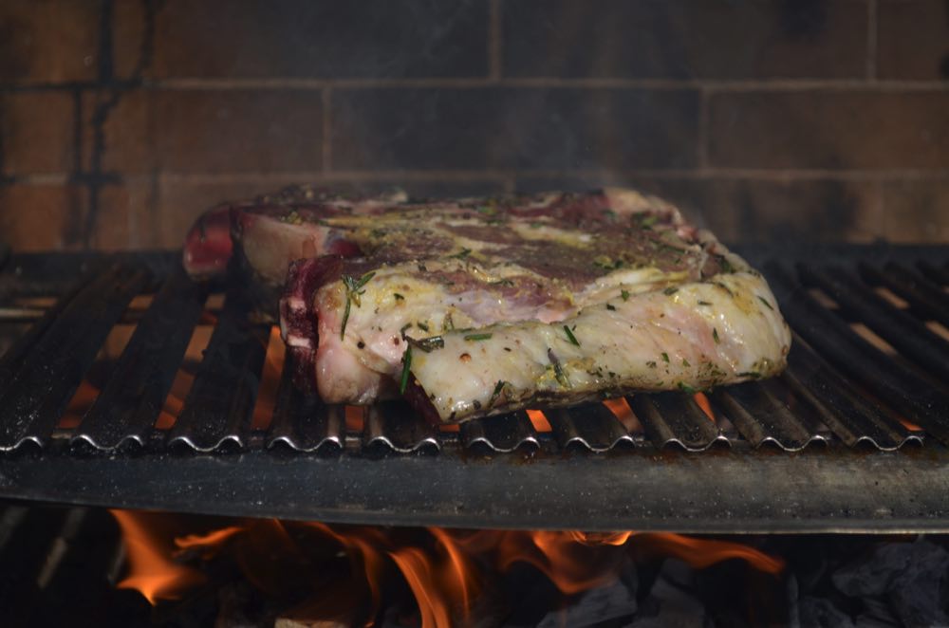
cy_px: 314
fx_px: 2170
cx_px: 474
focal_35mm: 82
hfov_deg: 24.7
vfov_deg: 16.5
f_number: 5.6
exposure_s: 1/500
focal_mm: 55
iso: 110
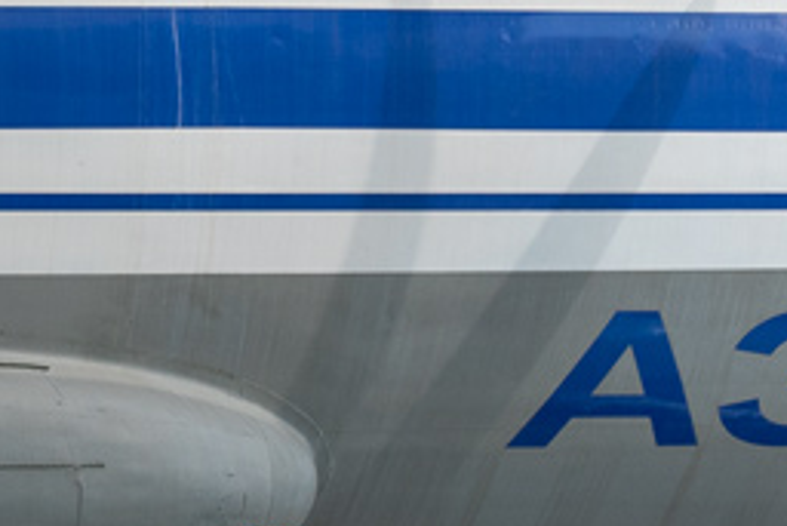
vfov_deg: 7.8
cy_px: 935
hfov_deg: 10.4
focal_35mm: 171
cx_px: -1079
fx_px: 3740
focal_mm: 32
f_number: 7.1
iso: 200
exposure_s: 1/800
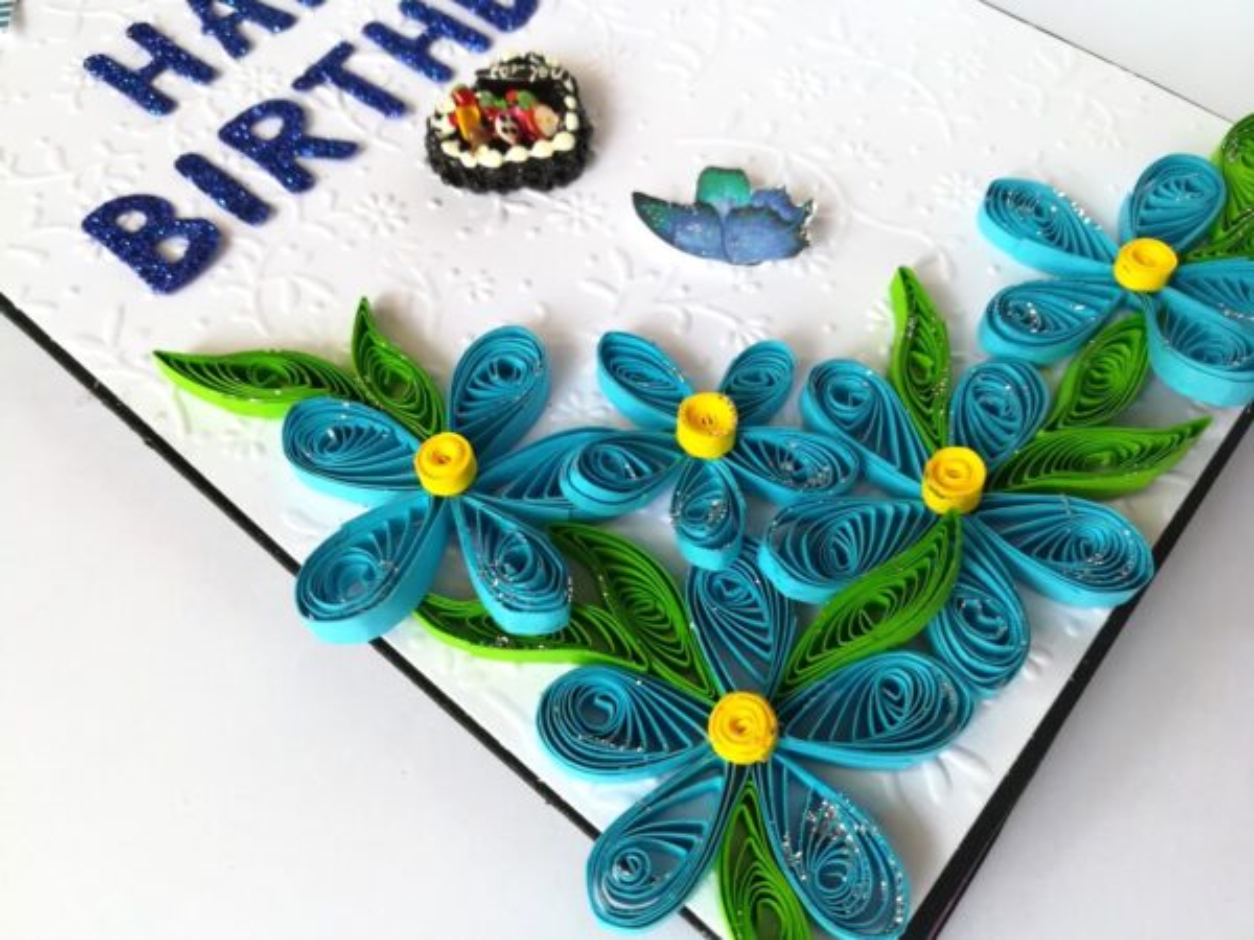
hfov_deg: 67.3
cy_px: 470
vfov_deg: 53.1
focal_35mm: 26
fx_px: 942
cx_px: 627
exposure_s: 1/50
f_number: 2.2
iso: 64
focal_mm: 3.83
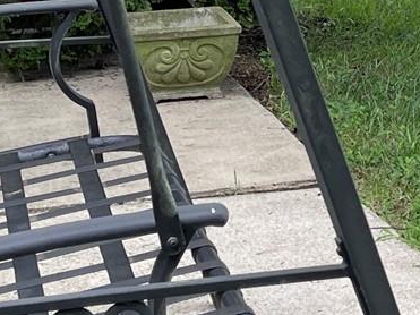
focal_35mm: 138
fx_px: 1674
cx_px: 751
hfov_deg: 13.0
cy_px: -118
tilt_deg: -7.2
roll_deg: -0.1
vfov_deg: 10.5
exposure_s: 1/440
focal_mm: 5.1
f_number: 1.6
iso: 32
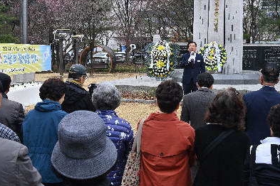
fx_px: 443
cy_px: 55
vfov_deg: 23.6
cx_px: 133
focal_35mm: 57
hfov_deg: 35.0
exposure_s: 1/250
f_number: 9
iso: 800
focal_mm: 35
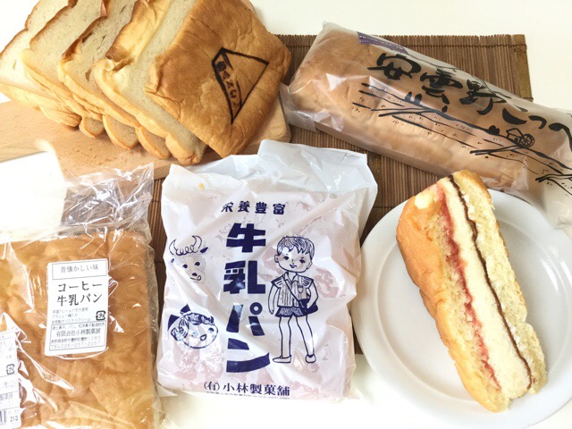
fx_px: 512
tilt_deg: -73.8
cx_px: 286
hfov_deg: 58.4
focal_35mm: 31
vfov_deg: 45.4
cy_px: 214
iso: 80
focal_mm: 3.3
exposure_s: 1/30
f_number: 2.4
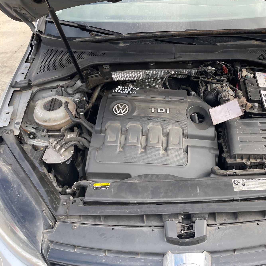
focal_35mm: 31
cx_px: 176
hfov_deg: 51.6
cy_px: 132
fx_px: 270
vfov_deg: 52.5
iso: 32
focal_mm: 4.2
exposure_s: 1/477
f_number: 1.6
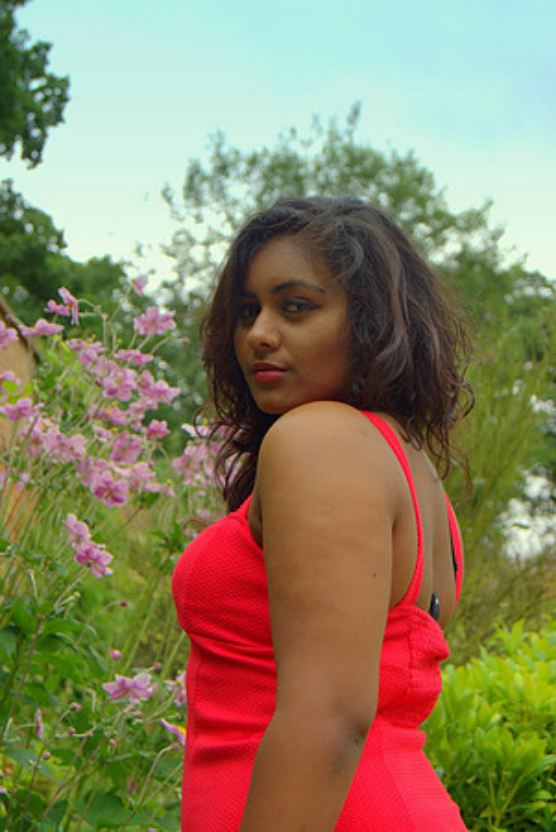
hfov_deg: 20.2
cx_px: 278
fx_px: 1560
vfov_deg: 29.8
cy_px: 416
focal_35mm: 68
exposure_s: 1/160
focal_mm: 45
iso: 100
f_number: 5.6
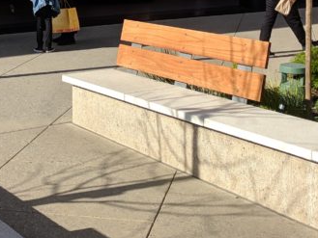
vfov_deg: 17.0
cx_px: 132
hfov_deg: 24.1
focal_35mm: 81
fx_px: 744
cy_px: -85
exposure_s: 1/1754
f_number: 2
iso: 51
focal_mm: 4.67
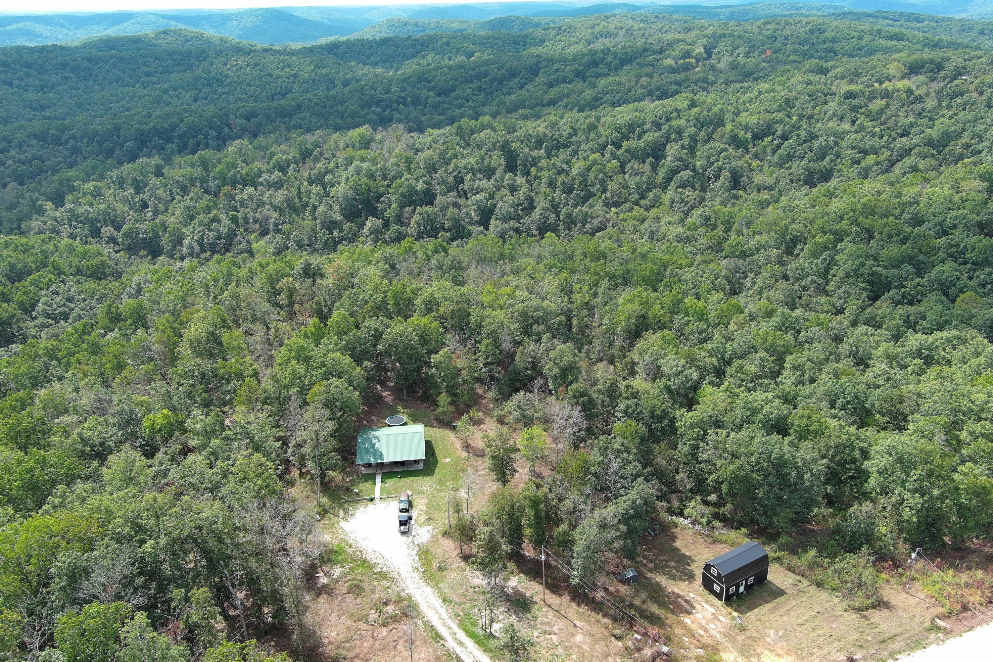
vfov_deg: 45.0
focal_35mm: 29
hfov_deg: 63.7
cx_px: 496
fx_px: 800
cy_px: 331
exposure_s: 1/488
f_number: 2.8
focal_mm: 10.57
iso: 100
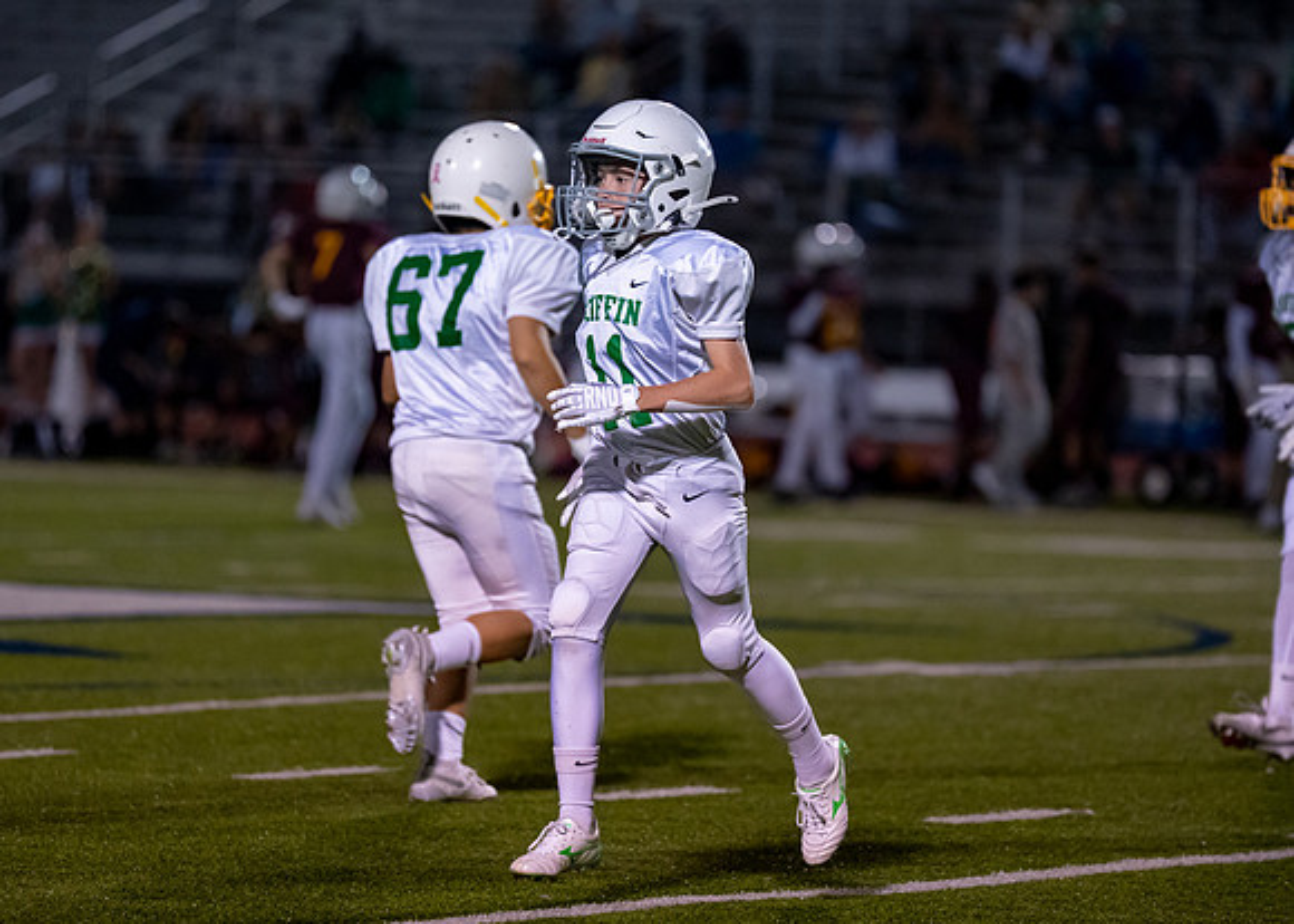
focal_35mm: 263
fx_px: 9661
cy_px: 443
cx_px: 588
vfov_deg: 5.5
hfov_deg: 7.7
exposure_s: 1/1250
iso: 3200
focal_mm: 200
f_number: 2.8
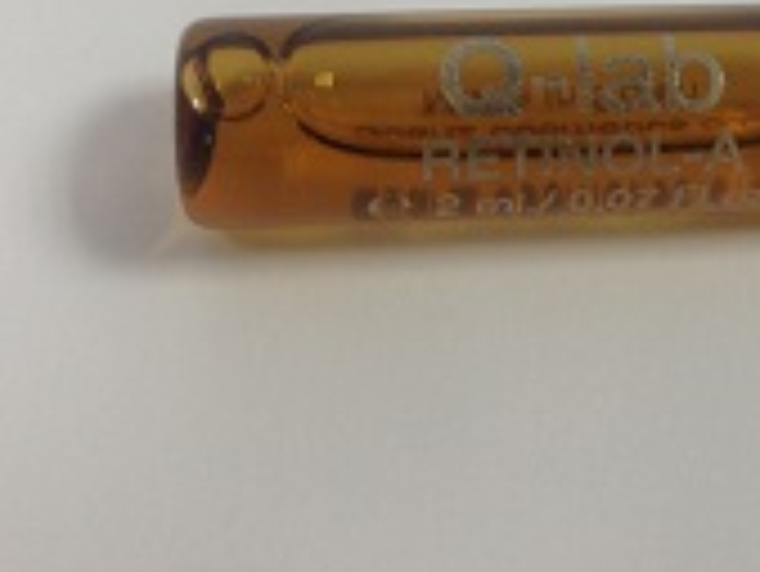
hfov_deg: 24.7
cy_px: -27
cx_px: 567
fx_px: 1714
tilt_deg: -52.2
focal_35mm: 78
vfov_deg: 18.3
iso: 50
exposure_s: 1/33
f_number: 2.4
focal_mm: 4.12
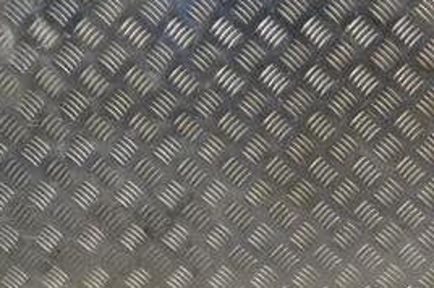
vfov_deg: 18.0
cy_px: 283
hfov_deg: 25.7
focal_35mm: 74
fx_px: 891
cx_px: 453
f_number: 9
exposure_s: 1/320
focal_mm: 22
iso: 3200
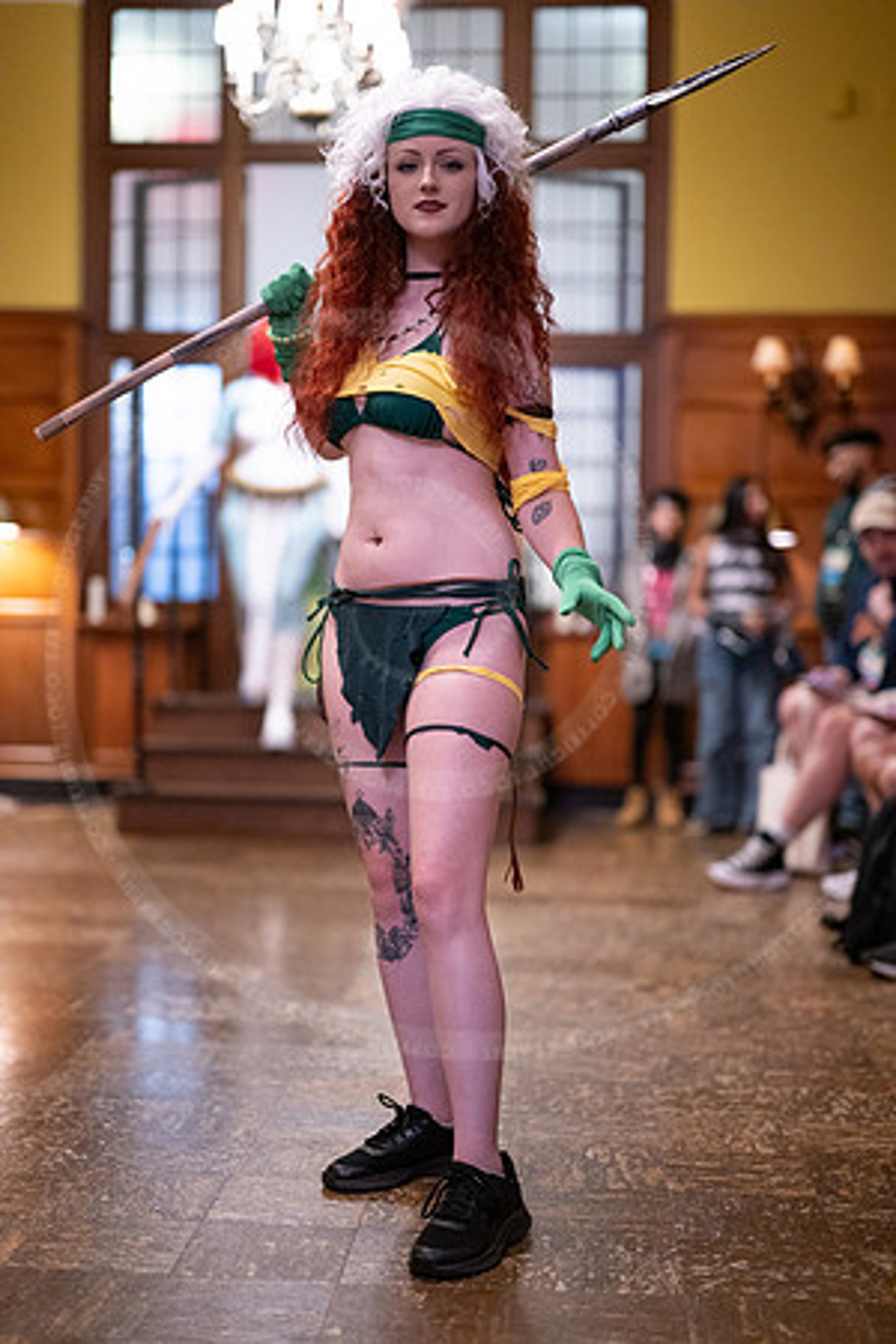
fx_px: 1867
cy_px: 672
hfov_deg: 27.0
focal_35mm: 50
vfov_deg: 39.6
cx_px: 448
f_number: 1.2
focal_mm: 50
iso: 1000
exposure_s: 1/200
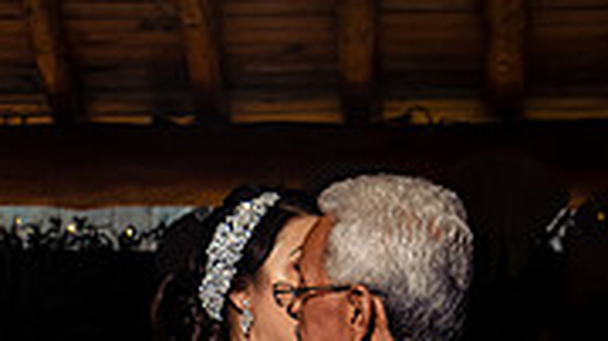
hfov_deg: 12.9
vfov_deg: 7.4
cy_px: 491
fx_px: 2610
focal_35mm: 162
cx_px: -172
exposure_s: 1/200
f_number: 6.3
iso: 2000
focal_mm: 48
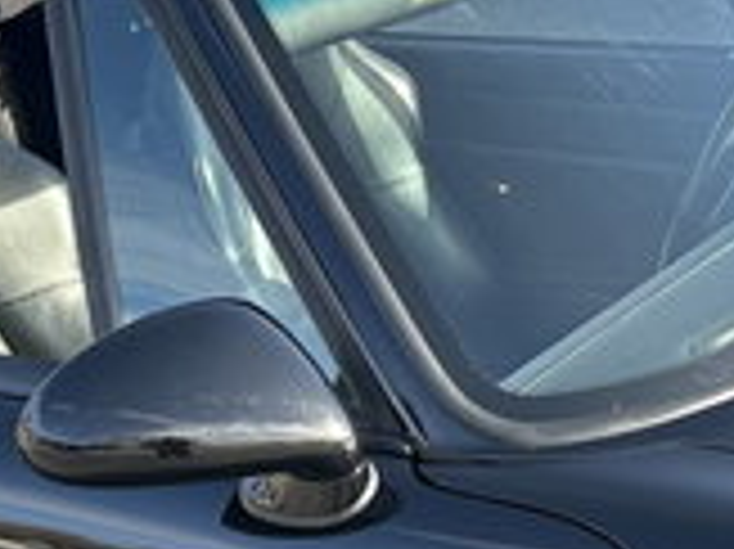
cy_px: 500
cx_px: 464
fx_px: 2394
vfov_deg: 13.0
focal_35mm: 113
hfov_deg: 17.4
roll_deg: +2.6
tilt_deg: -22.1
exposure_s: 1/756
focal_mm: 6.86
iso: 80
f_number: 1.78
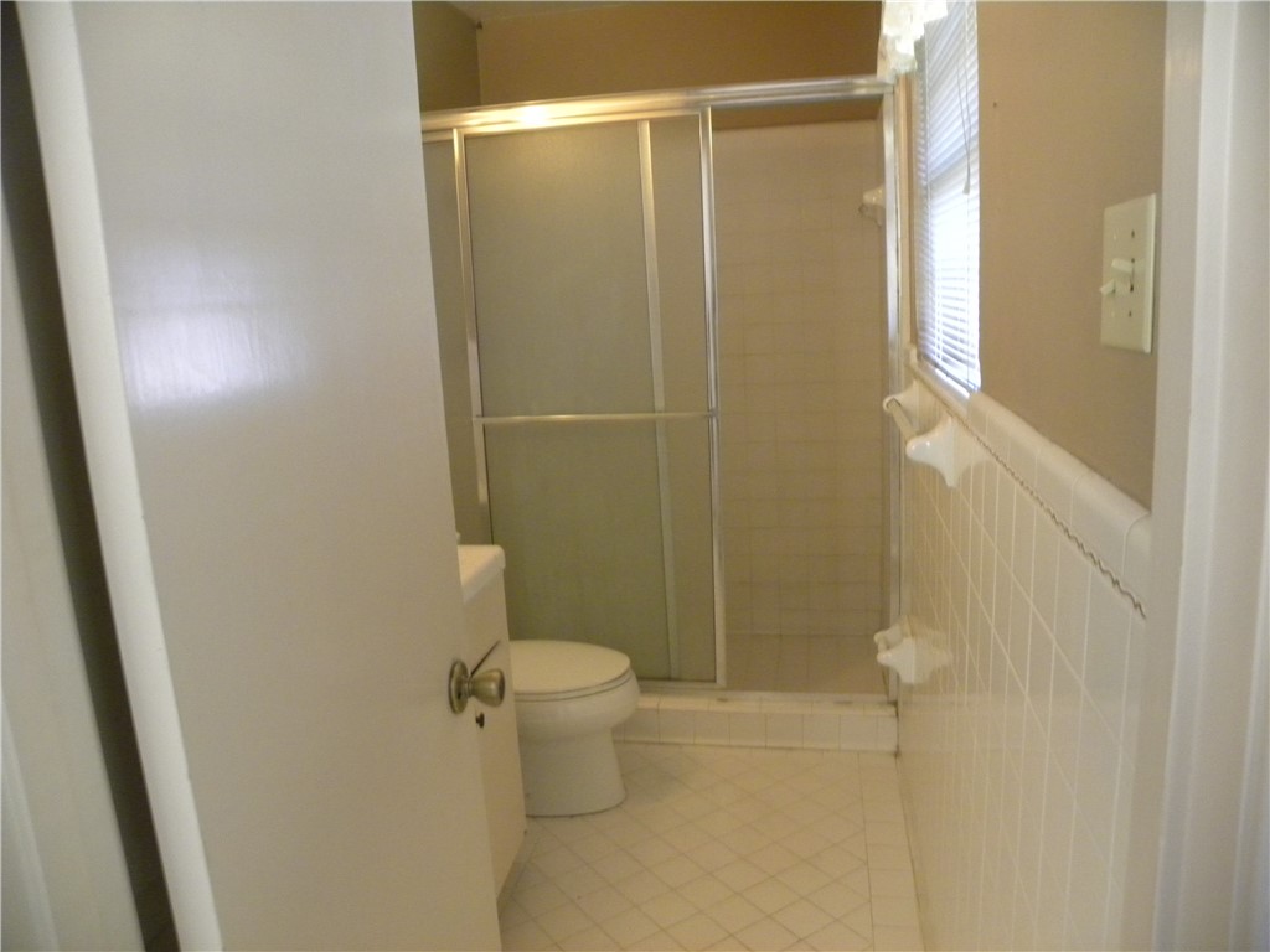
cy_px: 476
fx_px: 954
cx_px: 635
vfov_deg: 53.1
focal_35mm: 26
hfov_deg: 67.3
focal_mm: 4.6
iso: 400
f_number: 2.8
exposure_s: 1/11.5
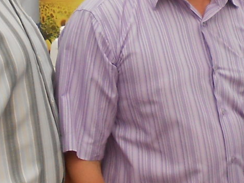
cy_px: -96
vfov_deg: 10.2
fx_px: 994
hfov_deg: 13.6
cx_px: 299
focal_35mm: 141
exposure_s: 1/80
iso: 80
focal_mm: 4.6
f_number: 3.5
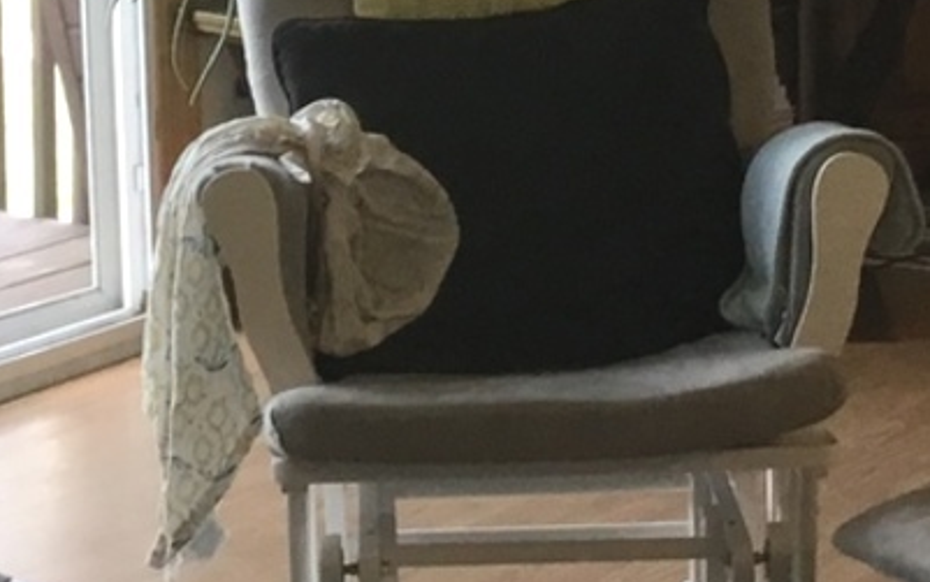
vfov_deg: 11.1
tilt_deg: -9.8
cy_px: 179
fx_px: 2992
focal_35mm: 118
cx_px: 734
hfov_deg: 17.5
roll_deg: +2.2
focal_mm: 3.3
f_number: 2.4
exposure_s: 1/30
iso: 32
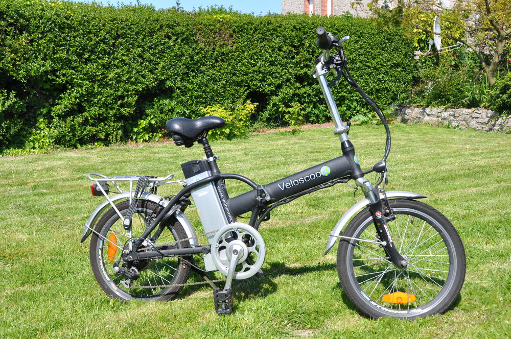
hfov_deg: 48.0
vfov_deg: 32.9
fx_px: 574
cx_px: 256
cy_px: 170
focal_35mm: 40
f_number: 9
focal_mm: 27
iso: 200
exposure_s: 1/320
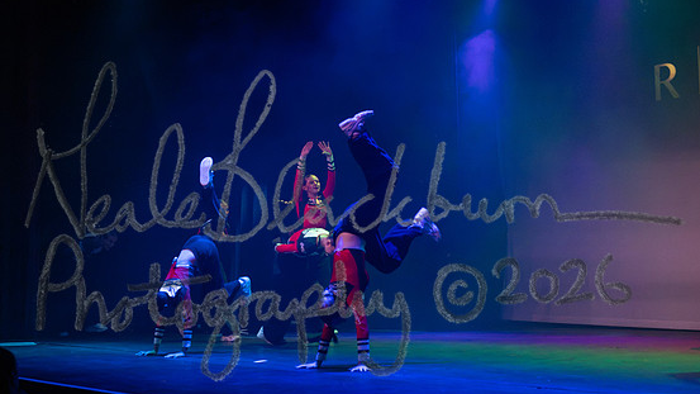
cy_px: 158
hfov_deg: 32.8
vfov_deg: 18.8
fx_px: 1188
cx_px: 298
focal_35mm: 64
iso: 6400
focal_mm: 50
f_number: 5
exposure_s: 1/400
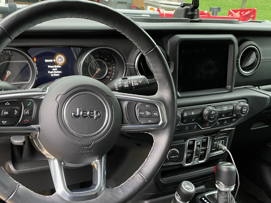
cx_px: 139
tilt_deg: -21.8
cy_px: 105
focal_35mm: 38
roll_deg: -6.9
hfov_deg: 49.0
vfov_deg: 37.7
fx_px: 297
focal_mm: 4.2
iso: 200
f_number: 1.6
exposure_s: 1/60
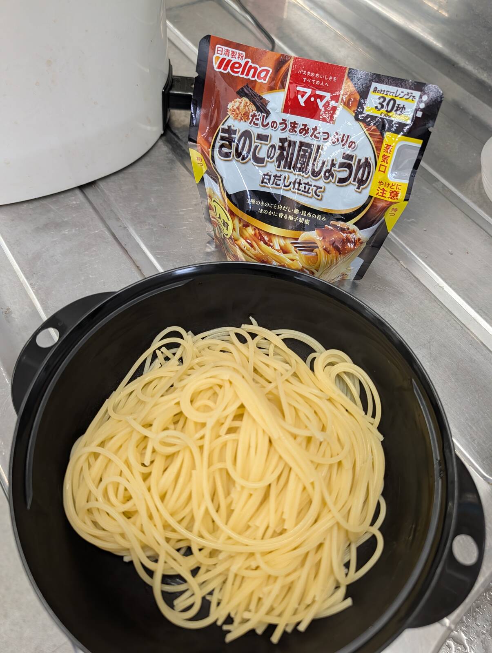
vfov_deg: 71.5
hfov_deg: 56.9
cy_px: 326
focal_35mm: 24
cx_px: 246
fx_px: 454
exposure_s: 1/137
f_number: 1.68
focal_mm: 6.9
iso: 181
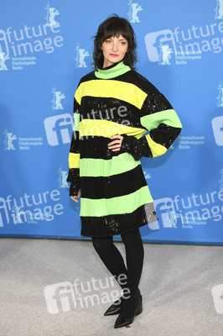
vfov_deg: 28.9
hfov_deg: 19.4
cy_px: 168
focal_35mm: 70
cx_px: 112
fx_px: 651
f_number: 3.5
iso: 800
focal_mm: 70
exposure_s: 1/320
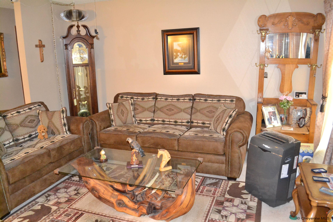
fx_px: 250
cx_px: 166
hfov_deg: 67.4
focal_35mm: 27
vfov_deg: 47.9
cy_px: 111
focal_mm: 18
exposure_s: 1/60
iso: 3200
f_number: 3.5
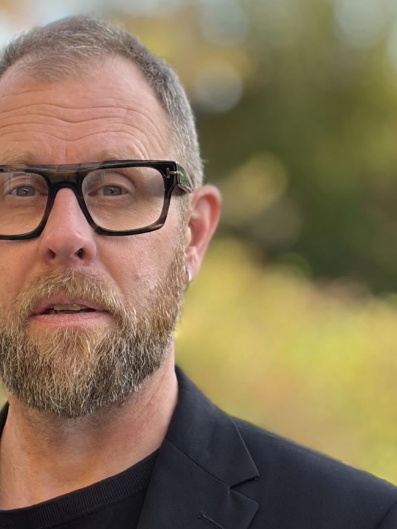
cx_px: 87
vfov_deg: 20.4
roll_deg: +0.9
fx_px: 1468
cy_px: 334
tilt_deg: +3.0
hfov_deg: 15.3
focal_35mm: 96
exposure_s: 1/724
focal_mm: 5.96
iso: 40
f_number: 1.6
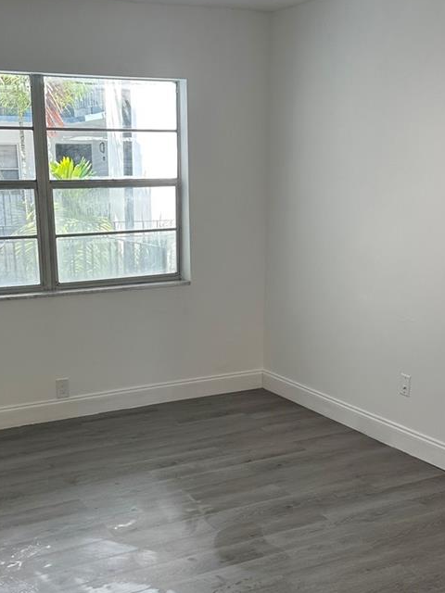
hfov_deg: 32.1
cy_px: 367
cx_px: 184
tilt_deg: -13.4
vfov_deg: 41.8
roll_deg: +1.6
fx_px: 771
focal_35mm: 45
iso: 80
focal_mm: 6.86
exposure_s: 1/164
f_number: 1.78
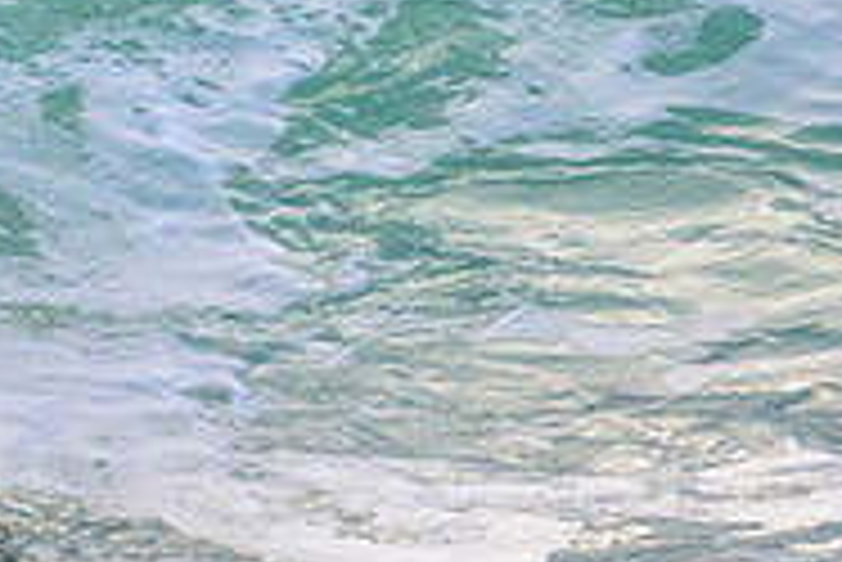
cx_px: -333
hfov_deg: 0.8
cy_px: -205
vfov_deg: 0.6
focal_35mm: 2478
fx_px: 58001
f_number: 11
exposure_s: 1/2000
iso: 6400
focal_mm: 800
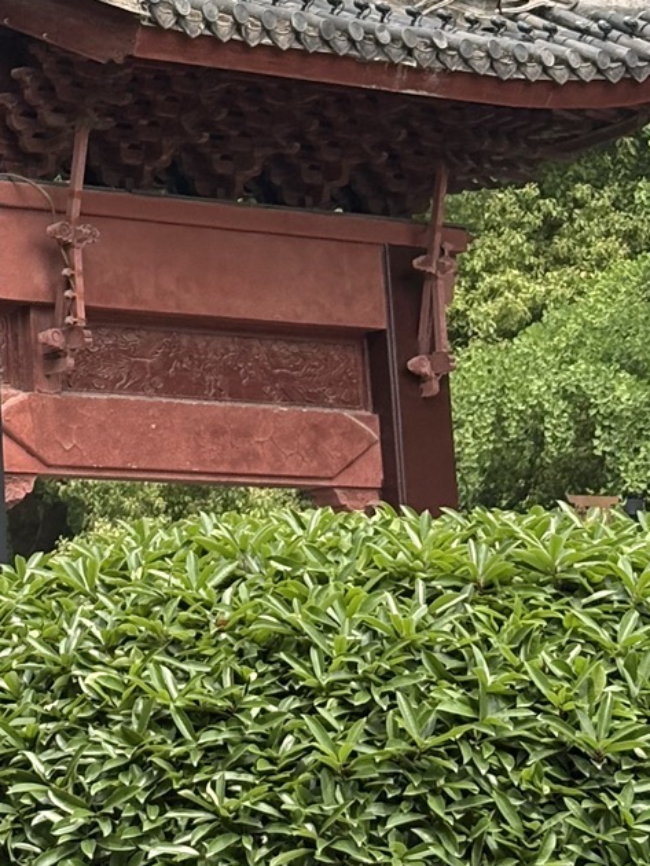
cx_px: -81
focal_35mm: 165
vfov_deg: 11.8
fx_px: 4128
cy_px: -87
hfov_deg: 8.9
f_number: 1.6
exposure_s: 1/2364
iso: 32
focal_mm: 5.96
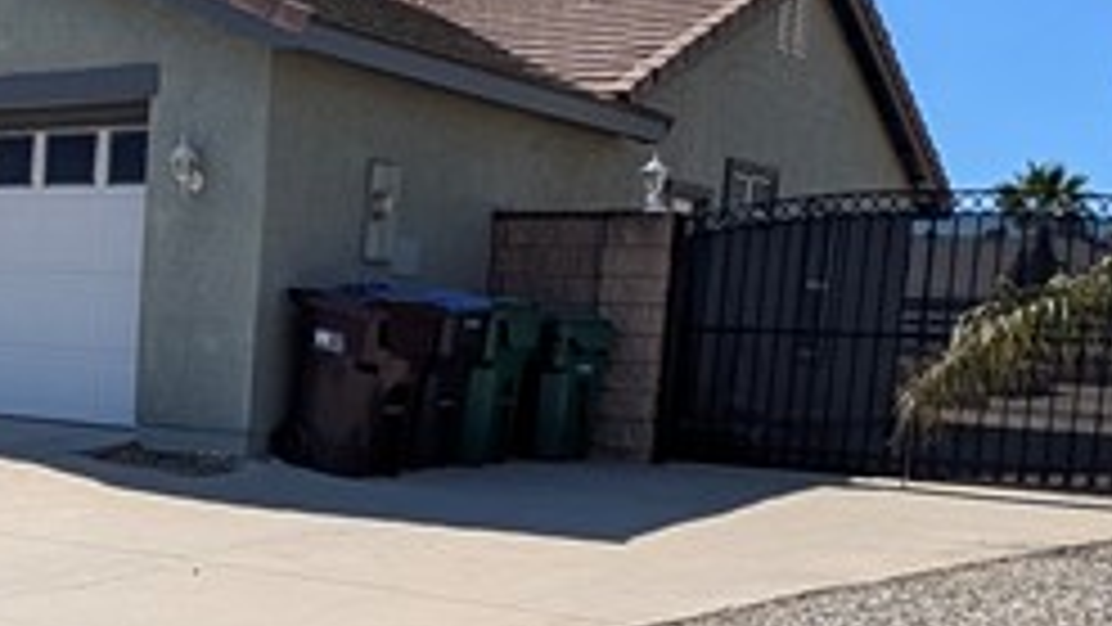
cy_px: 554
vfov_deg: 21.8
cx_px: 7
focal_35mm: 54
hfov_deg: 35.0
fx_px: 1592
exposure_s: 1/3247
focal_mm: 2.02
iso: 49
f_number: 1.7
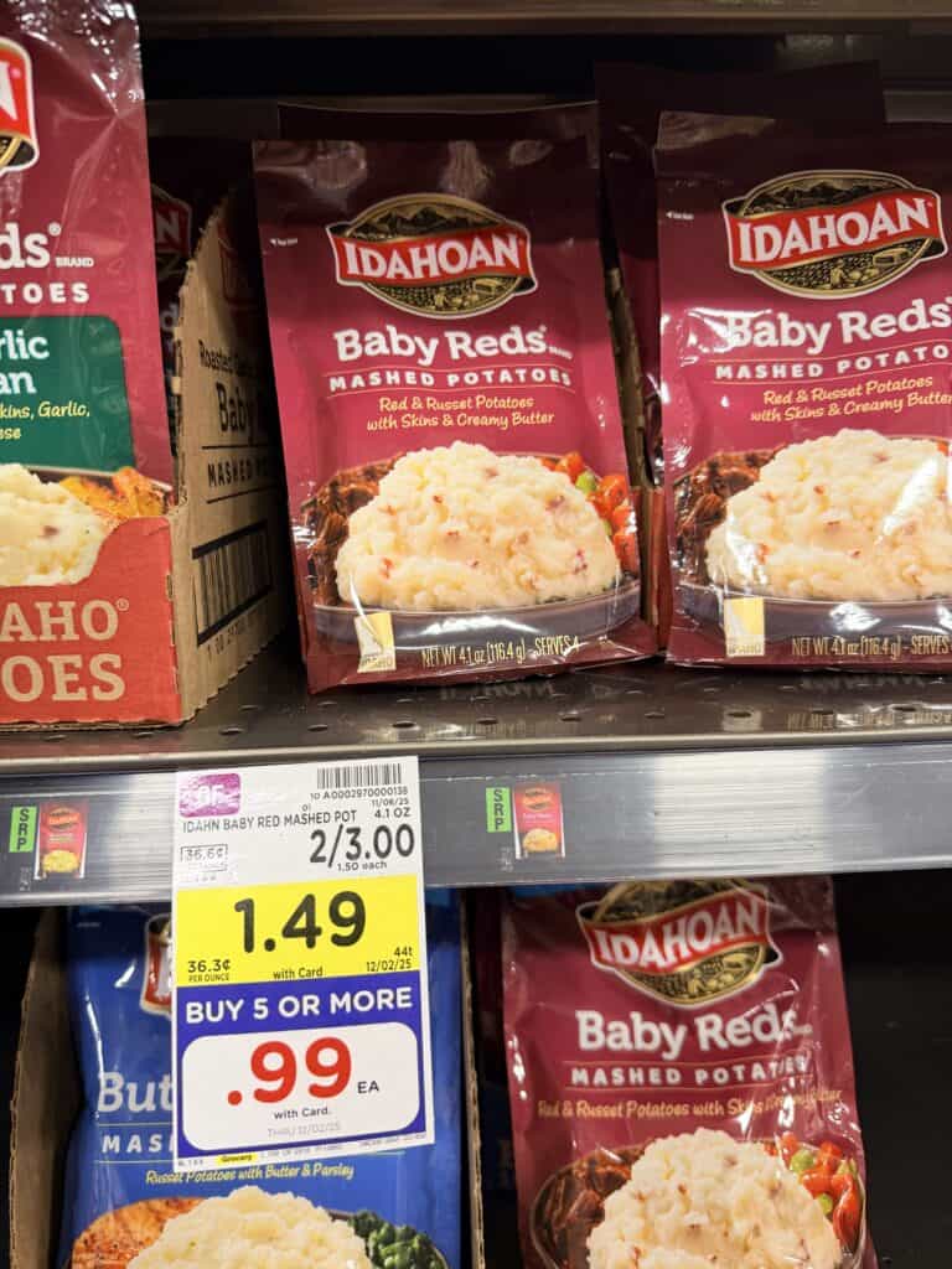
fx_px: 880
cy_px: 634
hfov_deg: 56.8
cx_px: 476
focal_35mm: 24
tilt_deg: -13.7
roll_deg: -0.1
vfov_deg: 71.6
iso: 250
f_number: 1.78
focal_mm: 6.76
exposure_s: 1/60
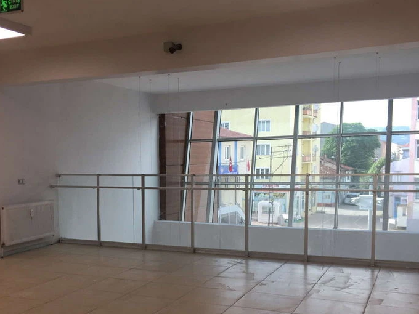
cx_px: 157
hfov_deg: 43.5
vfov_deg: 33.2
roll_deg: +1.1
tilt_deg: -4.4
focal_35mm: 43
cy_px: 217
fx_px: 520
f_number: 2.2
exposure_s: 1/100
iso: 32
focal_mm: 4.15
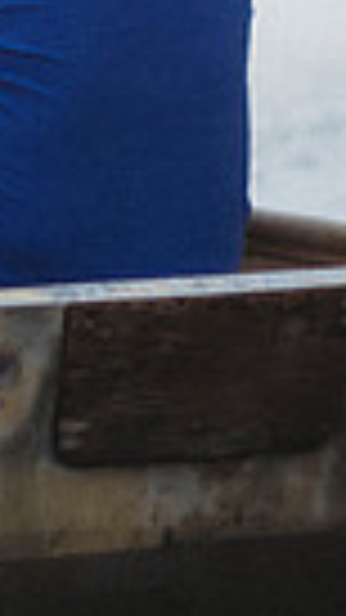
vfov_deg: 5.6
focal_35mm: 386
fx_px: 6300
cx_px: -794
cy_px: -222
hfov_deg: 3.1
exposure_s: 1/500
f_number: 2.8
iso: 100
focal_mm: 85
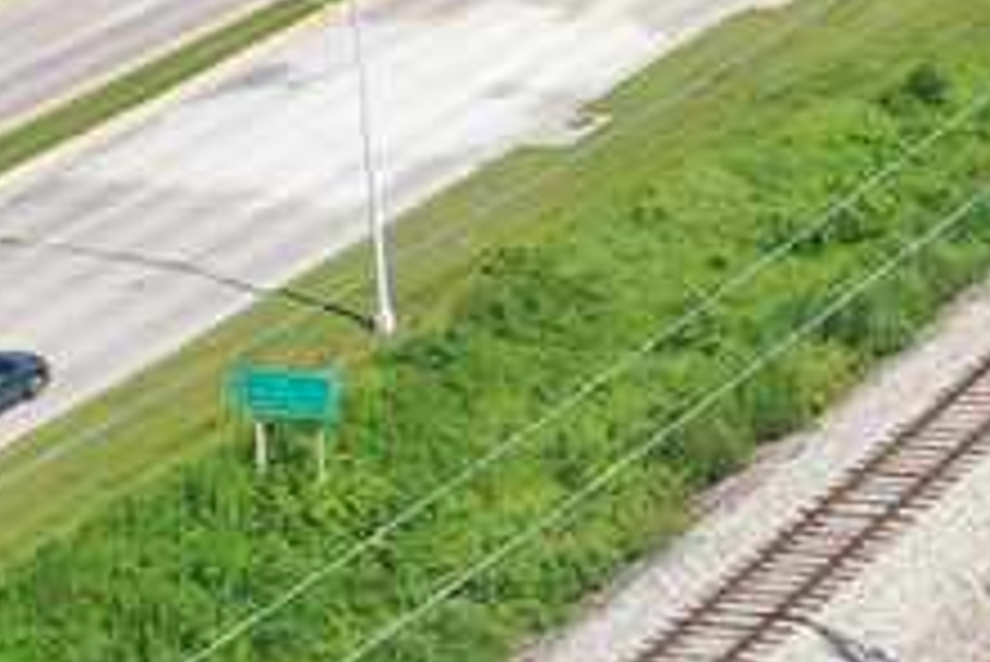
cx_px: 1980
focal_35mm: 163
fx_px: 4485
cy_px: -430
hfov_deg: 11.4
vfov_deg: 8.2
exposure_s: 1/400
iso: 100
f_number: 5.6
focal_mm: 10.26
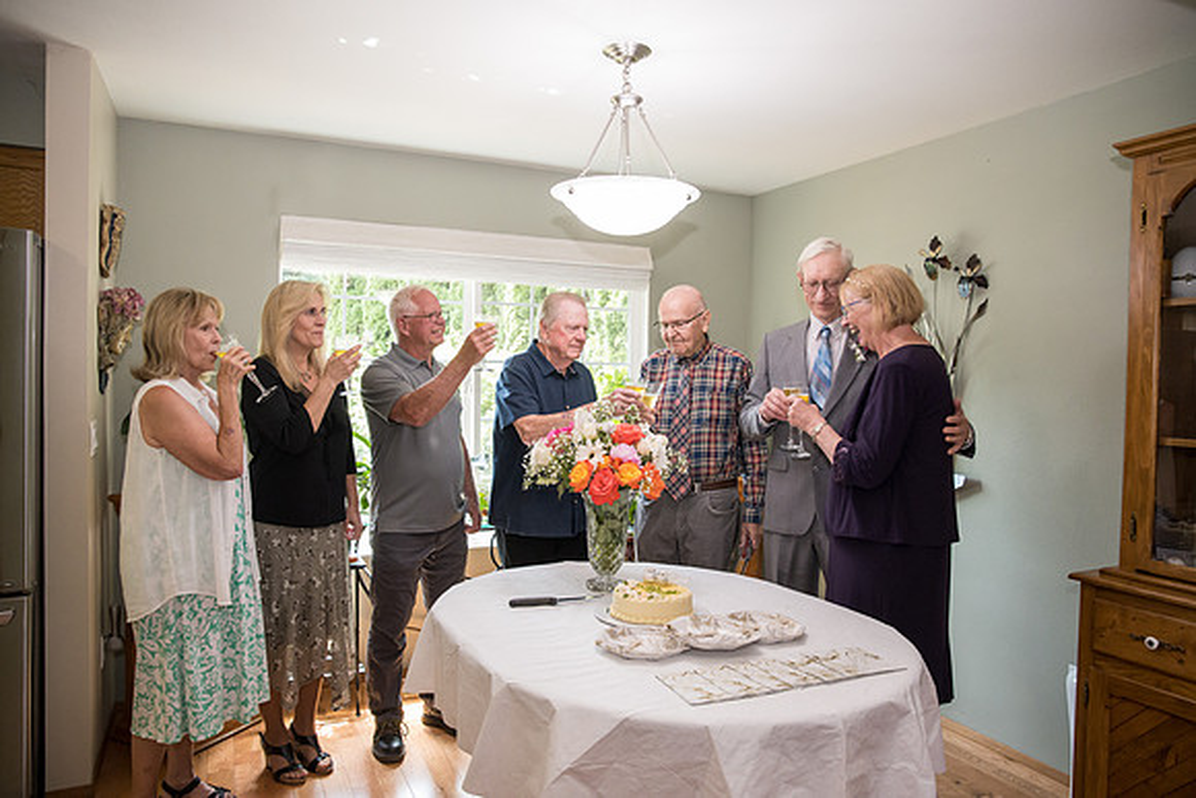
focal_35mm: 24
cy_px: 399
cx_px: 598
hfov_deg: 73.7
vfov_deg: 53.2
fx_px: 797
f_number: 4
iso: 2500
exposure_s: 1/320
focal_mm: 24
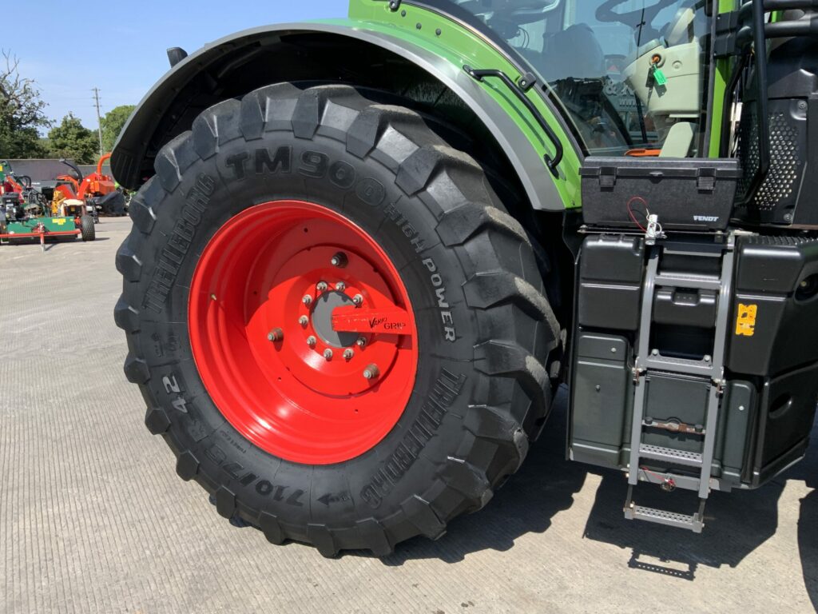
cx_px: 409
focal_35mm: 29
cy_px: 307
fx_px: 685
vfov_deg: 48.2
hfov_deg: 61.7
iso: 16
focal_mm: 3
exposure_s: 1/912
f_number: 1.8
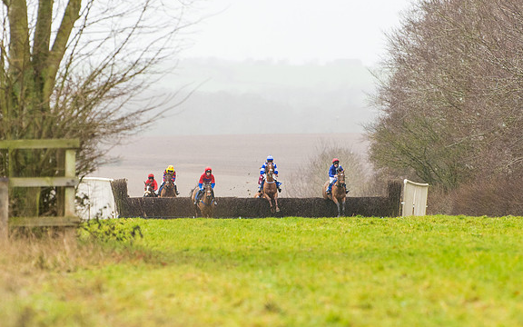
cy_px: 167
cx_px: 256
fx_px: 4675
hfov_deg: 6.4
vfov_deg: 4.0
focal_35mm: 328
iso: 1000
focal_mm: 200
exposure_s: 1/1000
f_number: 4
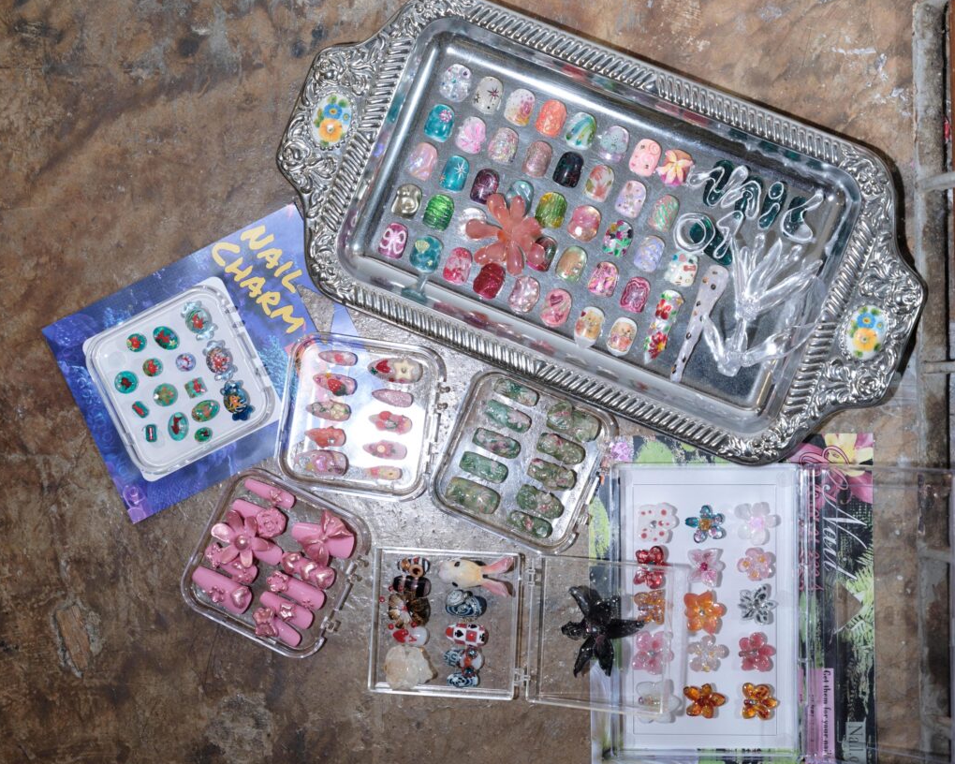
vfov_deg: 21.9
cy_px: 368
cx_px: 556
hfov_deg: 27.1
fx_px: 1979
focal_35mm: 70
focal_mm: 70
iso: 500
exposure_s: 1/160
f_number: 6.4
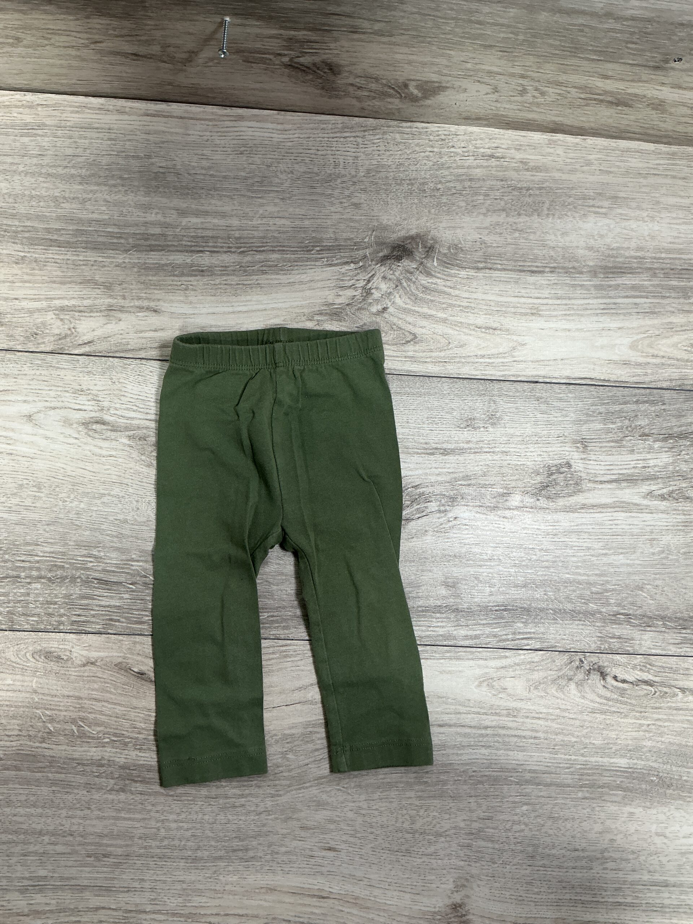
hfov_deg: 48.2
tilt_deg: -83.7
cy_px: 462
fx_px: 774
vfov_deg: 61.7
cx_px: 346
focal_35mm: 29
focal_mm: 3
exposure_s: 1/50
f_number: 1.8
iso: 50
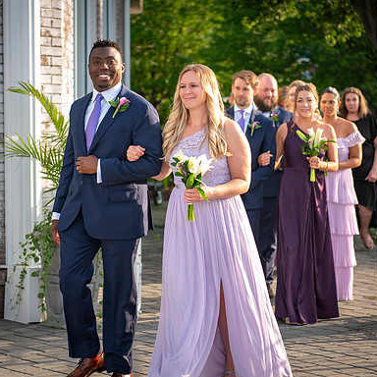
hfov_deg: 18.1
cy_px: 185
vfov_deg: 18.1
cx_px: 174
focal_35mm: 96
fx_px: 1183
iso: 50
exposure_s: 1/200
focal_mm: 70
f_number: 2.8
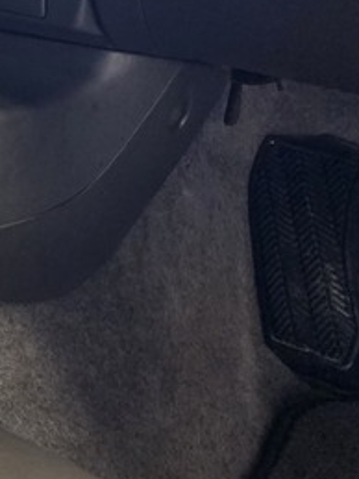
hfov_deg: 12.7
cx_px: -489
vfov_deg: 20.0
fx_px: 1259
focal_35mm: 91
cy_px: -115
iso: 500
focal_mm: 6.25
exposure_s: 1/100
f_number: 1.7
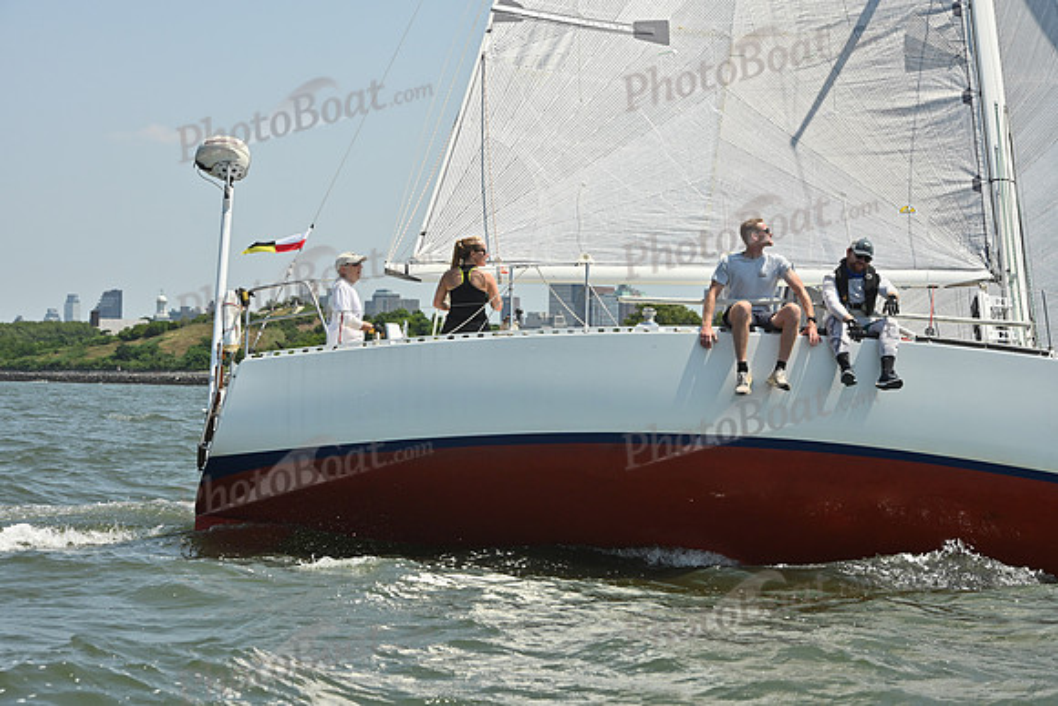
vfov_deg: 13.7
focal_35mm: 100
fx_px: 2939
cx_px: 529
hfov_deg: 20.4
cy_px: 353
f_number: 9
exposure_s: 1/1250
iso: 320
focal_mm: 100
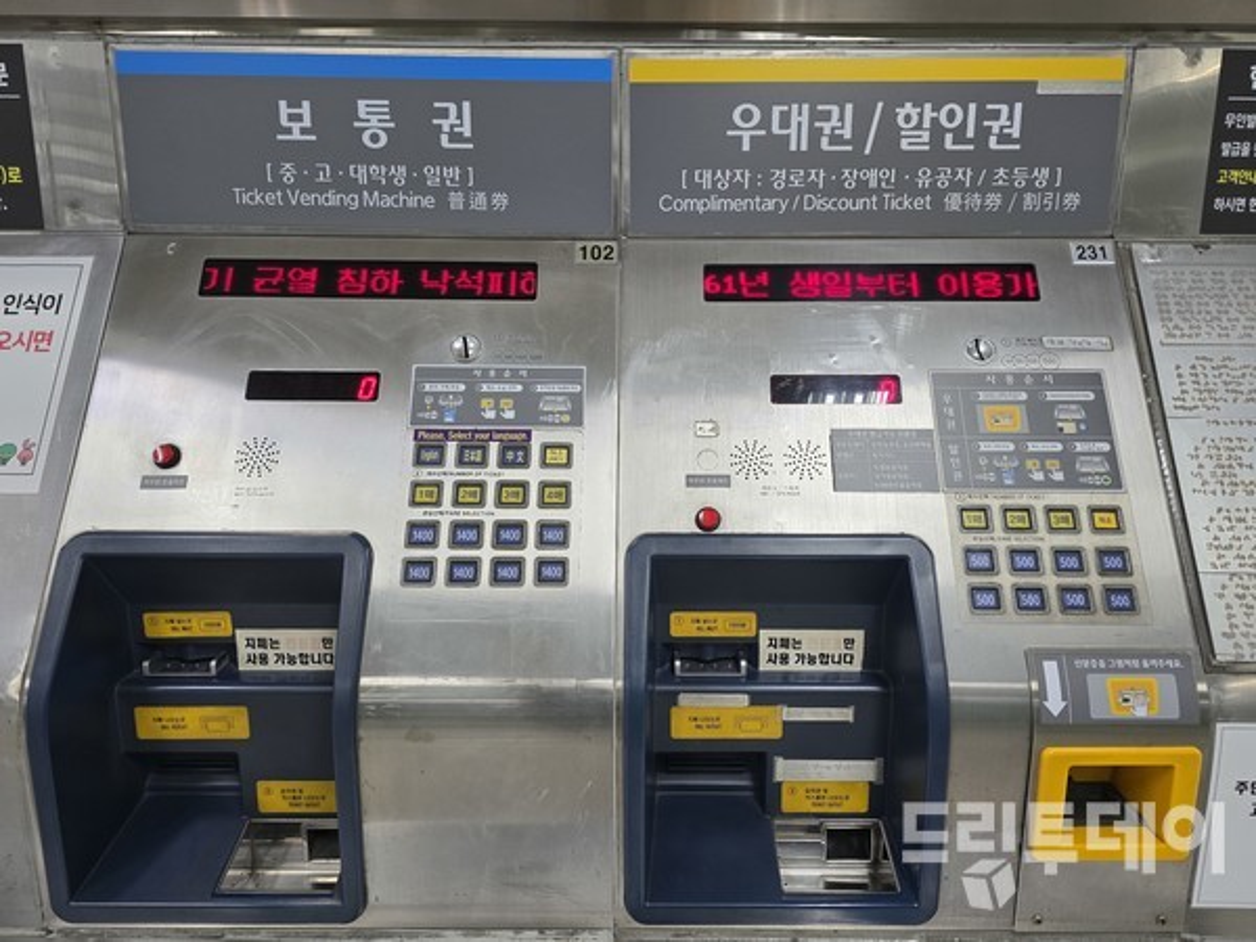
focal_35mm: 23
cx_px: 628
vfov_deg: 58.9
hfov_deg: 73.9
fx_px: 835
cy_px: 471
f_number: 1.7
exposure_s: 1/120
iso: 125
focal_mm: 6.3
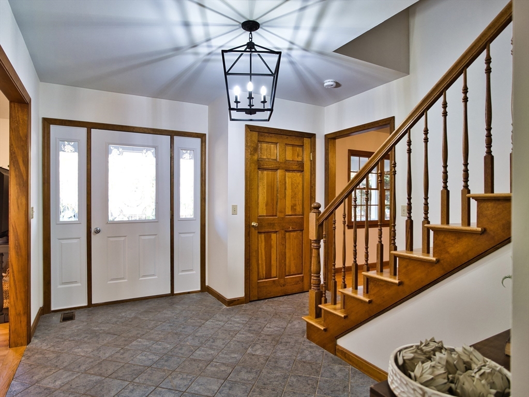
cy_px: 198
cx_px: 264
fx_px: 306
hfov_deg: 81.7
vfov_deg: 66.0
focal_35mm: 20
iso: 100
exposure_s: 1/60
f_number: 1.7
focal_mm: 10
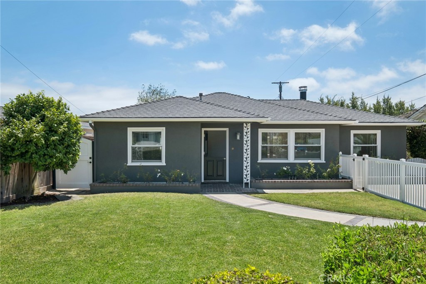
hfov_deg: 63.7
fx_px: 343
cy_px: 142
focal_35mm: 29
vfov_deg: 45.0
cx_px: 213
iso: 125
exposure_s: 1/210
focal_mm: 19.1
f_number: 10
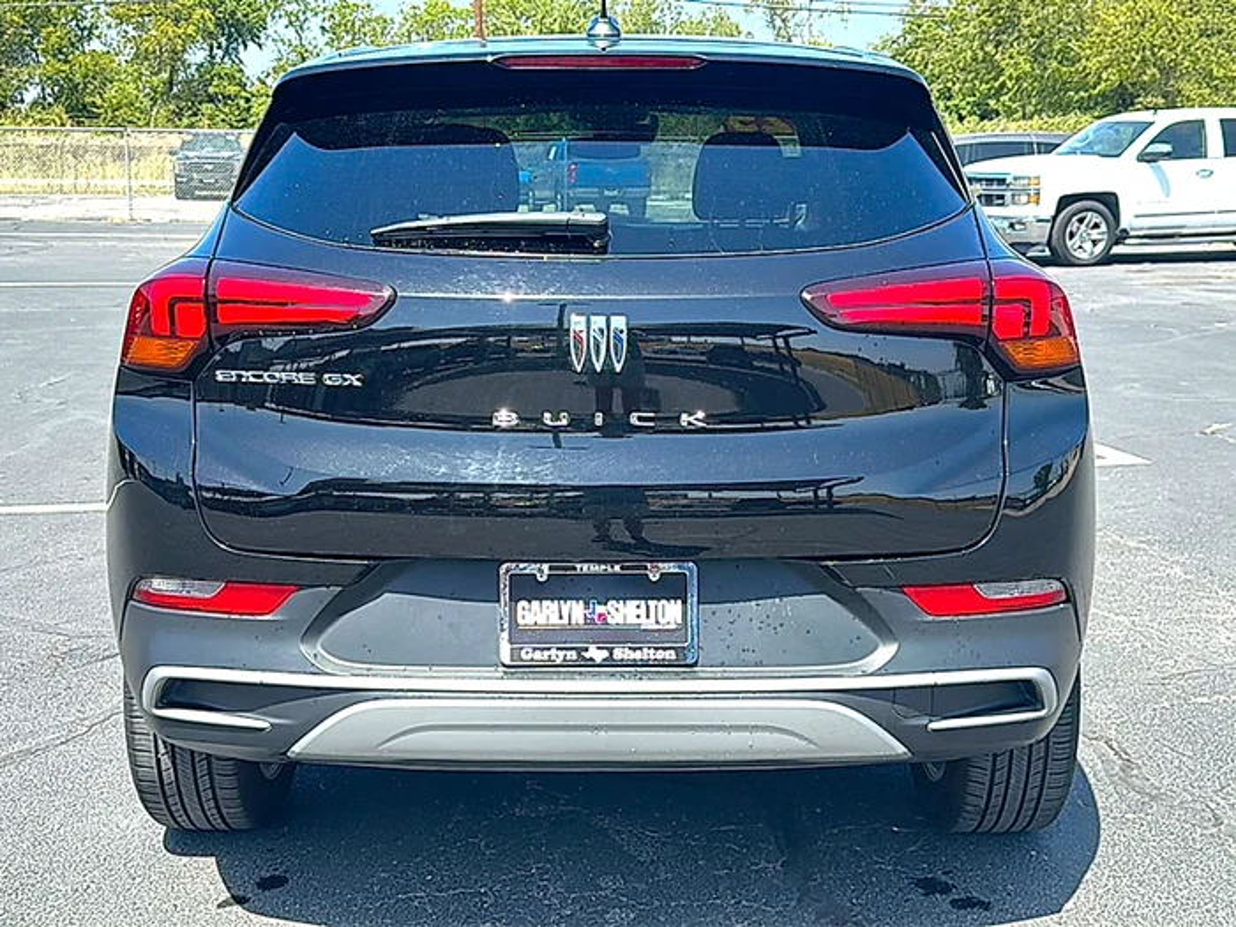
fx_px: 1357
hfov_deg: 49.0
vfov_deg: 37.7
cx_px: 618
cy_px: 464
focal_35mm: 38
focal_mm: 6.86
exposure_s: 1/1645
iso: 80
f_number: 1.78
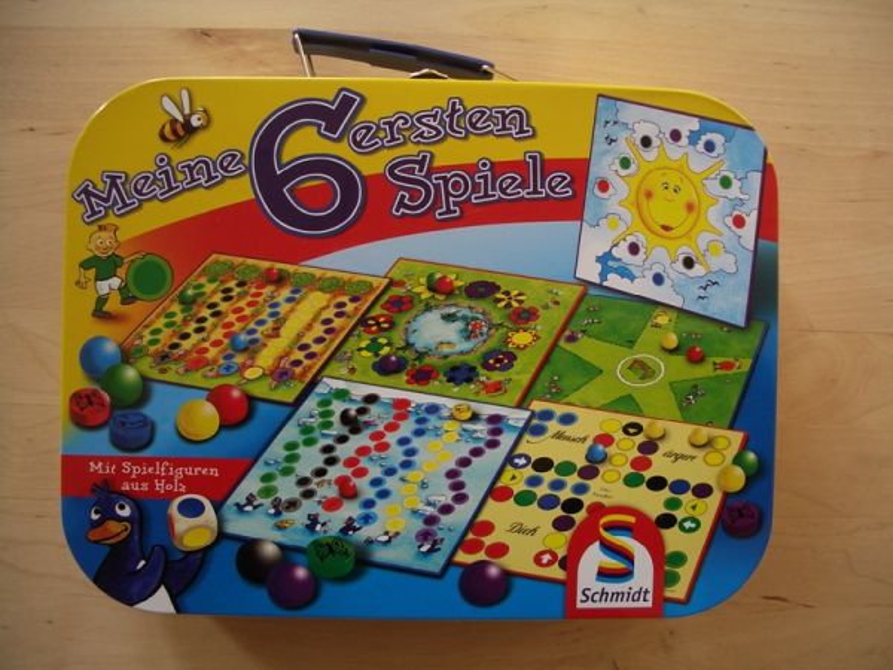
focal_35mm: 35
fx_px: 903
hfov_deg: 52.6
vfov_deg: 40.7
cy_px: 335
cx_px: 446
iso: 80
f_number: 2.6
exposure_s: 1/80
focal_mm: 5.8
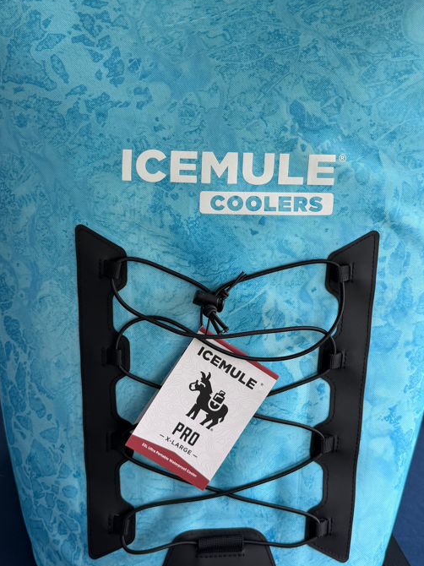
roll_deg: -2.7
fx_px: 703
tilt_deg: -16.8
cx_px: 217
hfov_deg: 33.6
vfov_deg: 43.5
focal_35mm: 43
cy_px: 214
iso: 64
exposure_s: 1/121
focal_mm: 6.76
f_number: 1.78
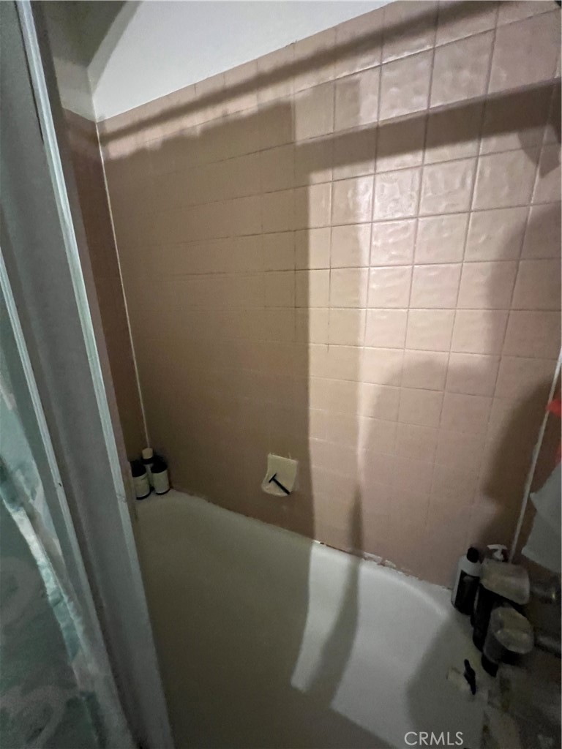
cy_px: 374
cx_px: 281
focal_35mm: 13
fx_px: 281
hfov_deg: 89.9
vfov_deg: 106.2
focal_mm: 1.57
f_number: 1.8
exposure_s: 1/40
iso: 1000
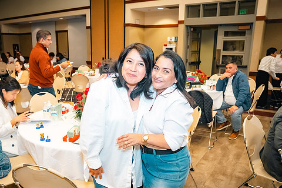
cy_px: 105
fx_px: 227
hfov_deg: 63.3
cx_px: 119
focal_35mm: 29
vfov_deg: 44.9
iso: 1600
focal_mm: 24
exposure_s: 1/100
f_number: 3.5
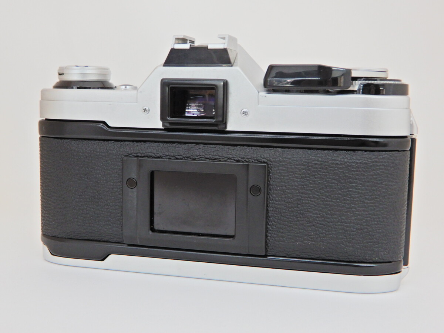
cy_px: 166
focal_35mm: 45
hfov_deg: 42.1
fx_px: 577
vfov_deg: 32.2
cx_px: 222
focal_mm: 8
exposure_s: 1/30
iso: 220
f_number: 4
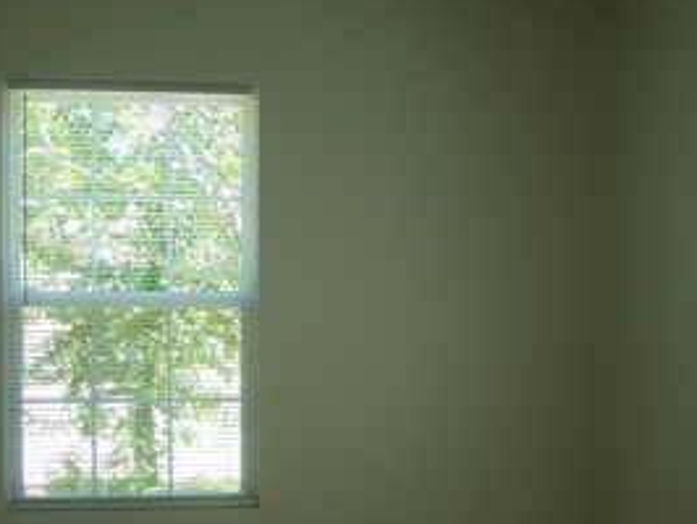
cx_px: 342
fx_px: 1149
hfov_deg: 33.8
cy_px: 380
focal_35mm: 57
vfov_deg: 25.5
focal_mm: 6.3
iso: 80
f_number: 2.8
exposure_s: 1/50
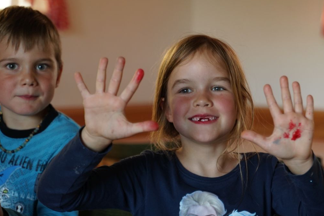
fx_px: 972
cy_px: 118
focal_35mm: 108
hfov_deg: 18.8
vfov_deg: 12.7
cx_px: 254
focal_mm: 67
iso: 640
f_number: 2.8
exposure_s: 1/80
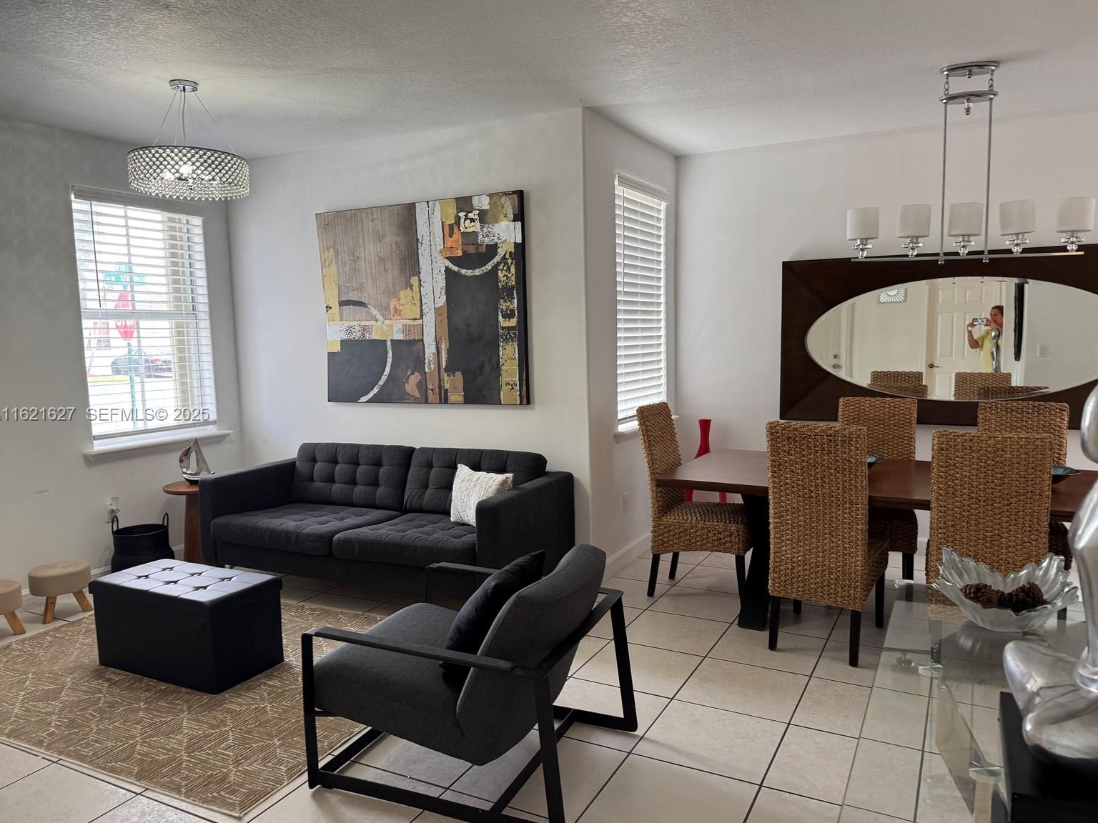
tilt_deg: -7.1
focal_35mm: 25
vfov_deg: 54.9
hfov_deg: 69.4
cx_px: 558
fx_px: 793
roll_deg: +0.2
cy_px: 415
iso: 125
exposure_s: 1/60
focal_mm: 6.76
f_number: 1.78
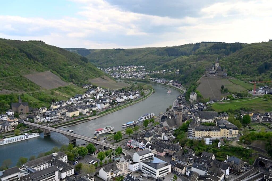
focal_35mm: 31
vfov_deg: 42.3
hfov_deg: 60.3
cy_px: 90
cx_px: 136
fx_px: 234
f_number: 5.6
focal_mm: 31
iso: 140
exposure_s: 1/250
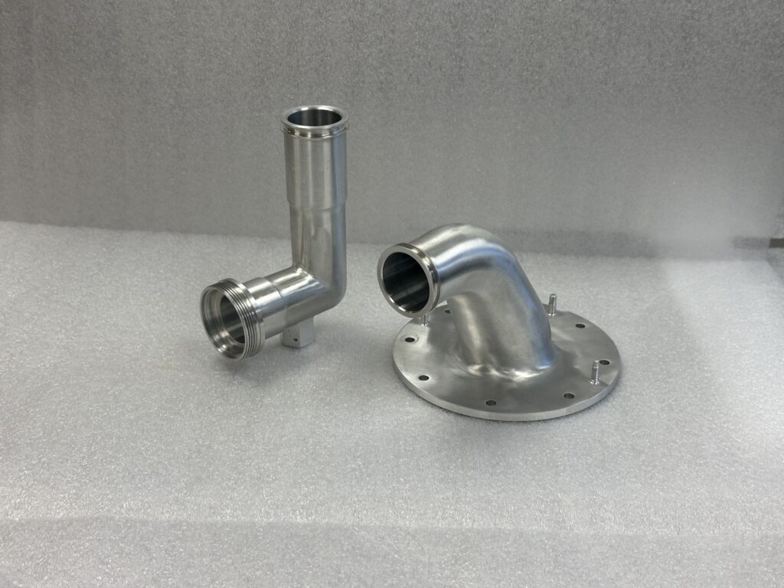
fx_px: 1087
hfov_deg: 39.7
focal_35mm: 48
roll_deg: +0.5
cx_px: 392
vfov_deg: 30.3
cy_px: 294
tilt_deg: -27.4
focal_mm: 6.86
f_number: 1.78
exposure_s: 1/90
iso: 64
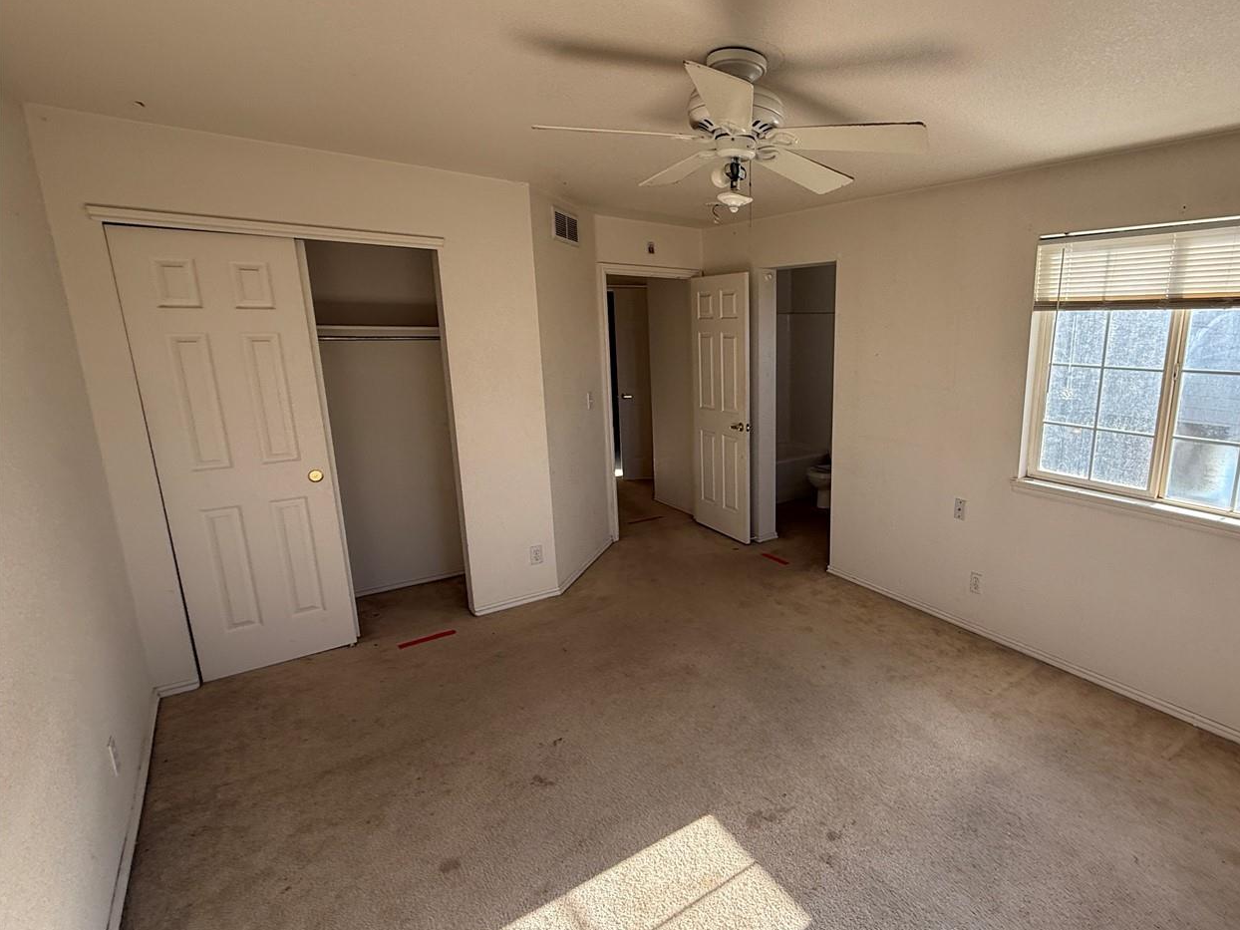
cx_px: 794
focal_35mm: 18
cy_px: 466
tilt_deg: -7.0
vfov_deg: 71.6
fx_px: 645
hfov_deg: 85.6
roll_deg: -0.5
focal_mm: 2.22
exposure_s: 1/237
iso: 64
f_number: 2.2
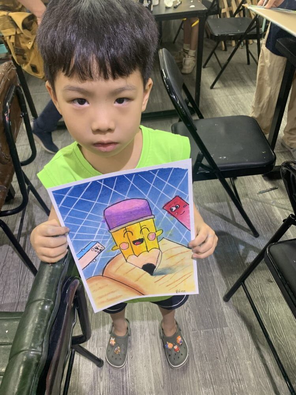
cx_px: 148
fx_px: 296
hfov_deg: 53.1
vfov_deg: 67.3
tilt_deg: -44.1
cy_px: 198
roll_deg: +4.3
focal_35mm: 26
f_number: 1.8
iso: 100
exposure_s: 1/71
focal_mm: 4.25
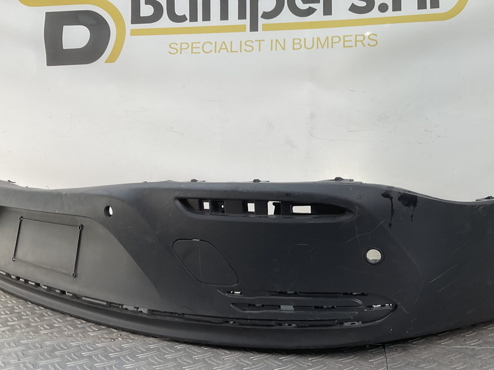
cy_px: 207
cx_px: 301
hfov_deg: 48.6
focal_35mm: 38
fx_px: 542
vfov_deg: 37.7
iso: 16
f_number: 1.8
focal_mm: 3
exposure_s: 1/138
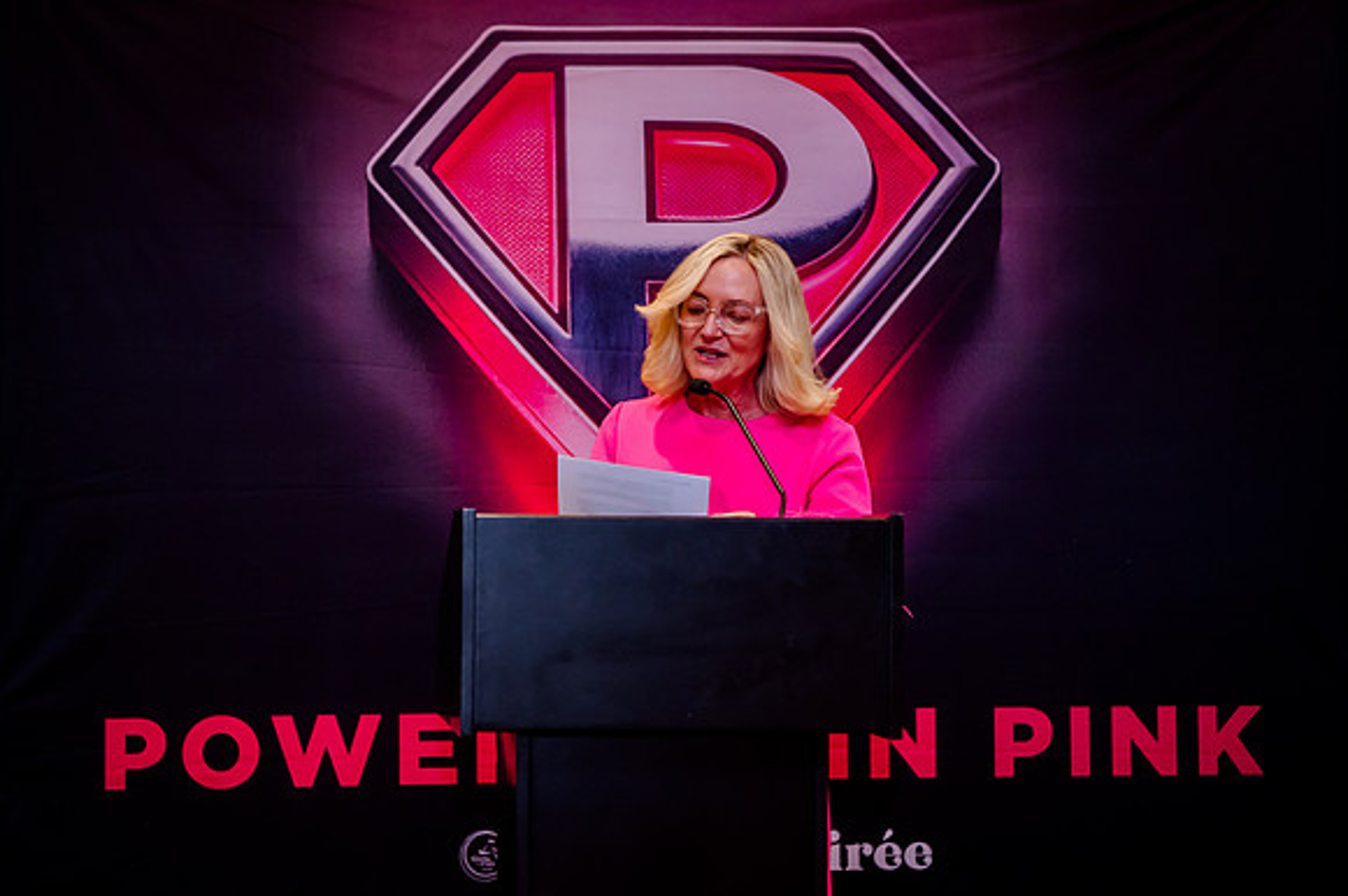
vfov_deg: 18.4
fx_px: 2770
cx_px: 492
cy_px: 446
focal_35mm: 74
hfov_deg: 27.2
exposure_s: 1/200
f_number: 3.2
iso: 2500
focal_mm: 58
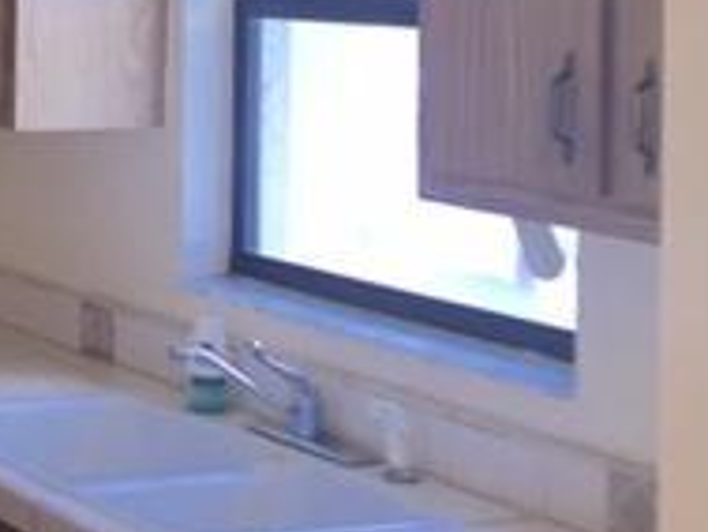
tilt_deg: -0.5
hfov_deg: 18.1
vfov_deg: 14.7
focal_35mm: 98
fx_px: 2006
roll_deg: -2.1
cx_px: -315
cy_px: -52
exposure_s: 1/43
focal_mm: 4.15
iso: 32
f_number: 2.2
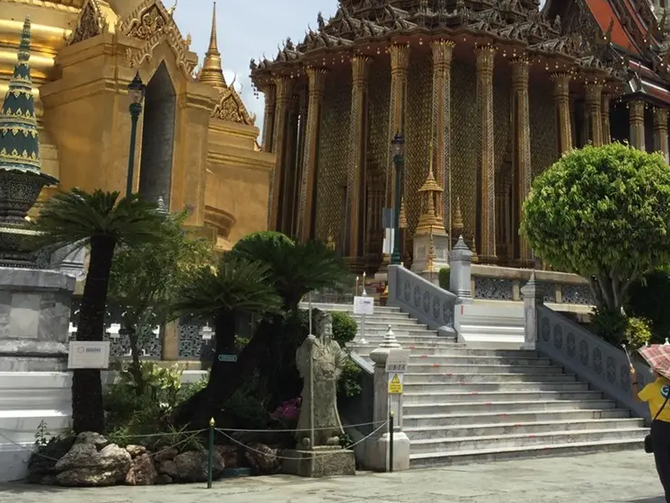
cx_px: 427
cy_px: 125
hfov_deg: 35.3
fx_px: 1046
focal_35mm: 54
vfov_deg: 26.7
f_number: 2.4
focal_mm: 3.3
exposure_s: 1/2203
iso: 25
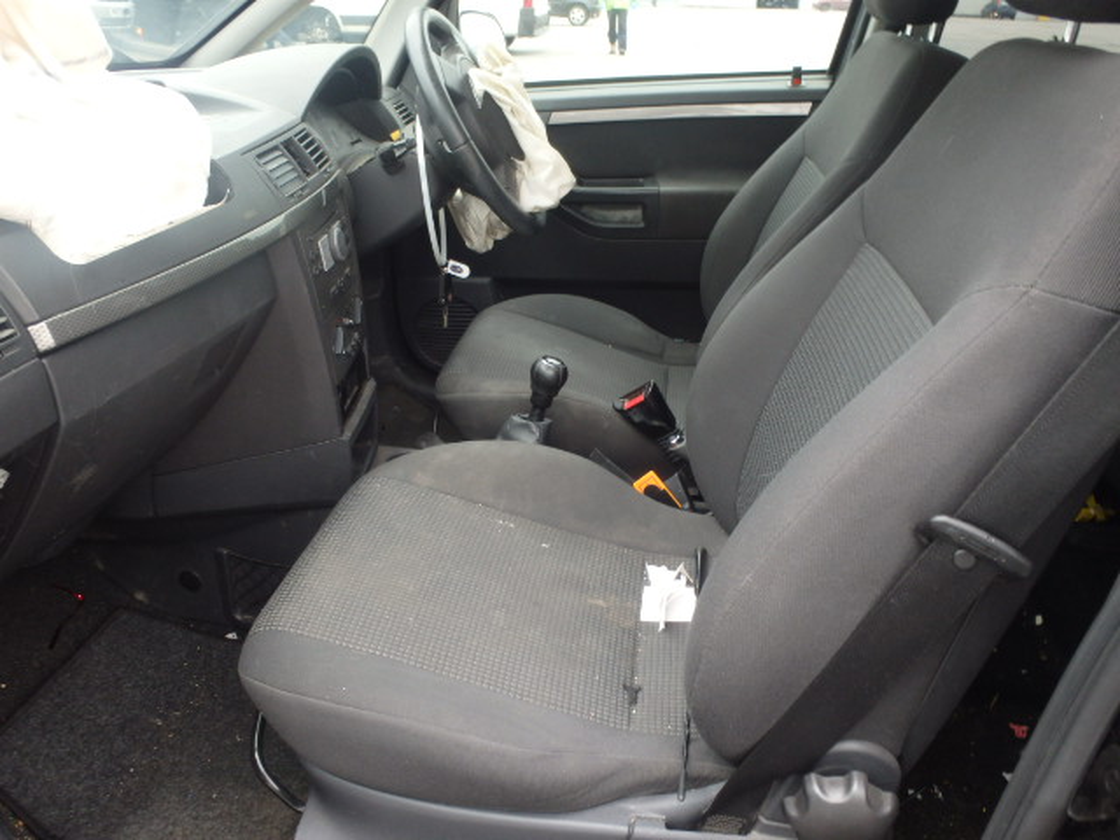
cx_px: 560
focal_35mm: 28
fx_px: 906
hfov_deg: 63.4
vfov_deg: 49.7
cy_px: 420
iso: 200
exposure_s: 1/60
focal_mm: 5
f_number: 3.9
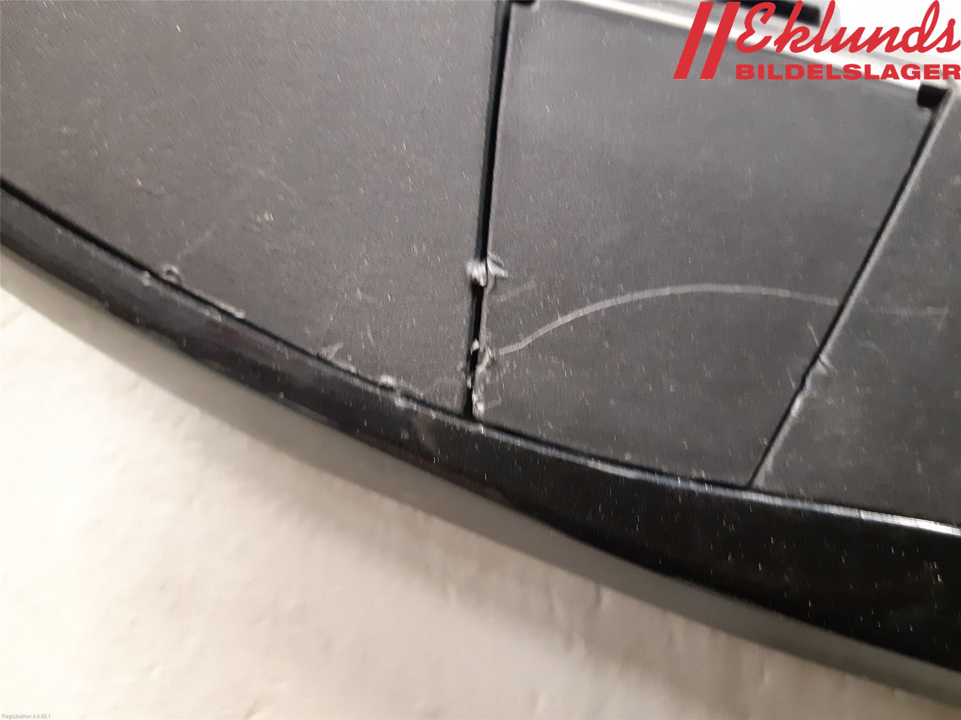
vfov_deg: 53.1
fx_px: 722
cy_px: 360
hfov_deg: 67.3
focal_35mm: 26
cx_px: 480
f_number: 1.7
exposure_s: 1/25
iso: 400
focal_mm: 3.93
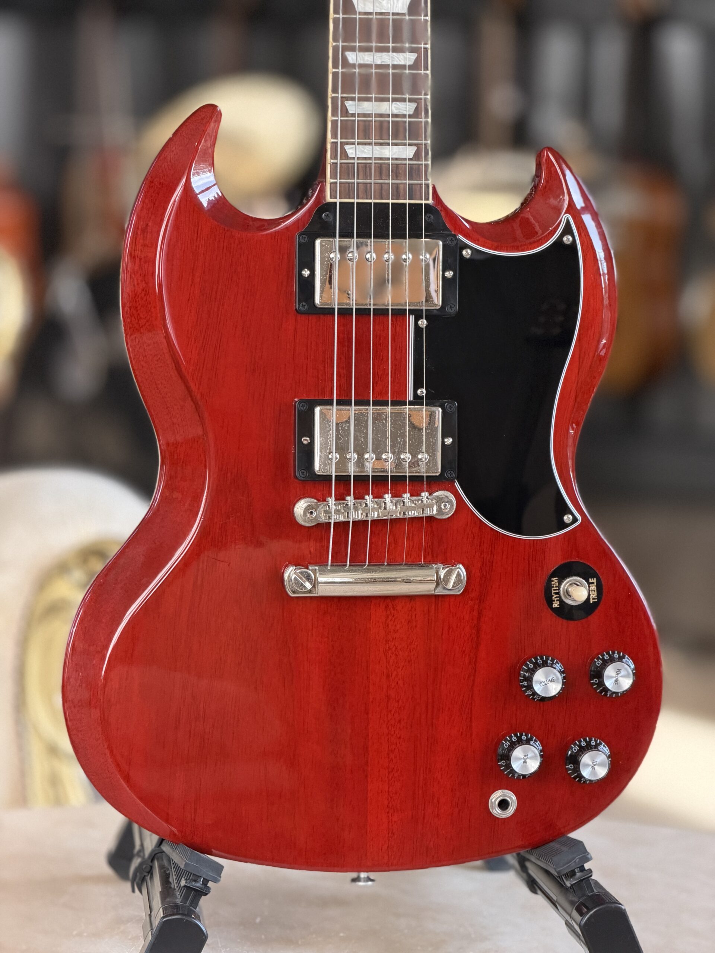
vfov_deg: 19.6
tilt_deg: -8.4
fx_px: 2754
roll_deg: -1.4
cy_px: 476
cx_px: 358
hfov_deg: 14.8
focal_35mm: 100
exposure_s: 1/103
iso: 400
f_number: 2.8
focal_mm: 16.89
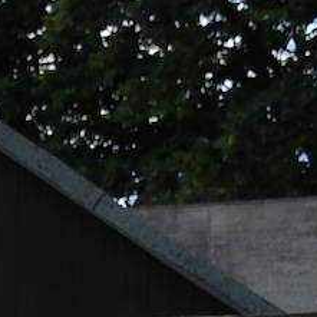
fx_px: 3191
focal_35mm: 308
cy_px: 907
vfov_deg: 5.4
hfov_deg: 5.3
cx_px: -754
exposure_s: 1/1600
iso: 400
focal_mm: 27
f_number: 5.6
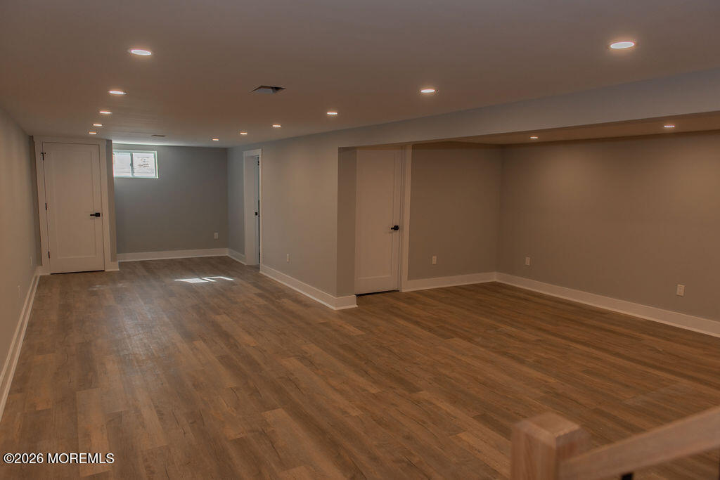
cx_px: 360
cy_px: 240
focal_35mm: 25
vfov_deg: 52.2
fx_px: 491
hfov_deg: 72.5
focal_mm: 24
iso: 320
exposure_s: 1/250
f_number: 3.5
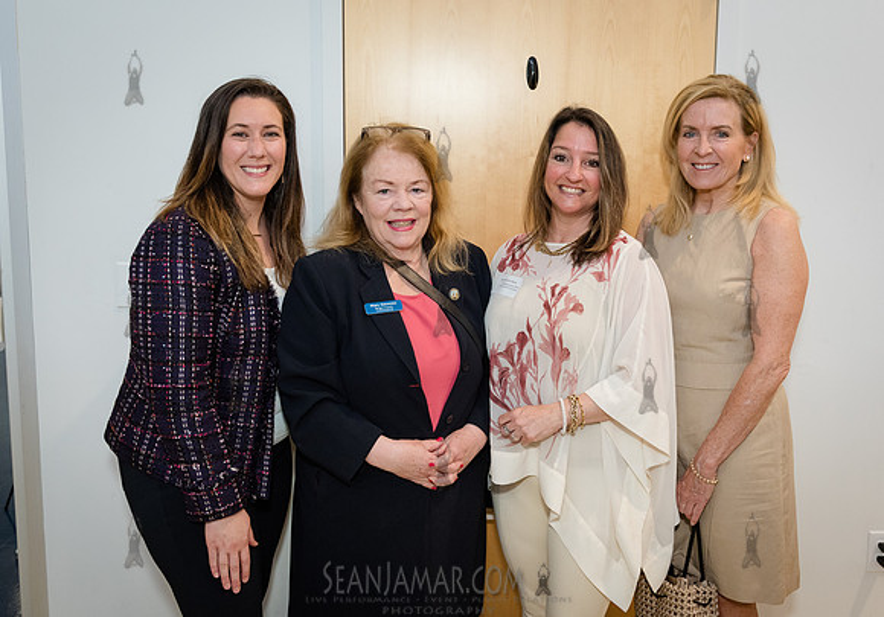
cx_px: 455
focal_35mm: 36
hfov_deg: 52.6
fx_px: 894
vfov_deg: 38.1
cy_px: 276
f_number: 4.5
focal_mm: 31
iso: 2500
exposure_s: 1/250
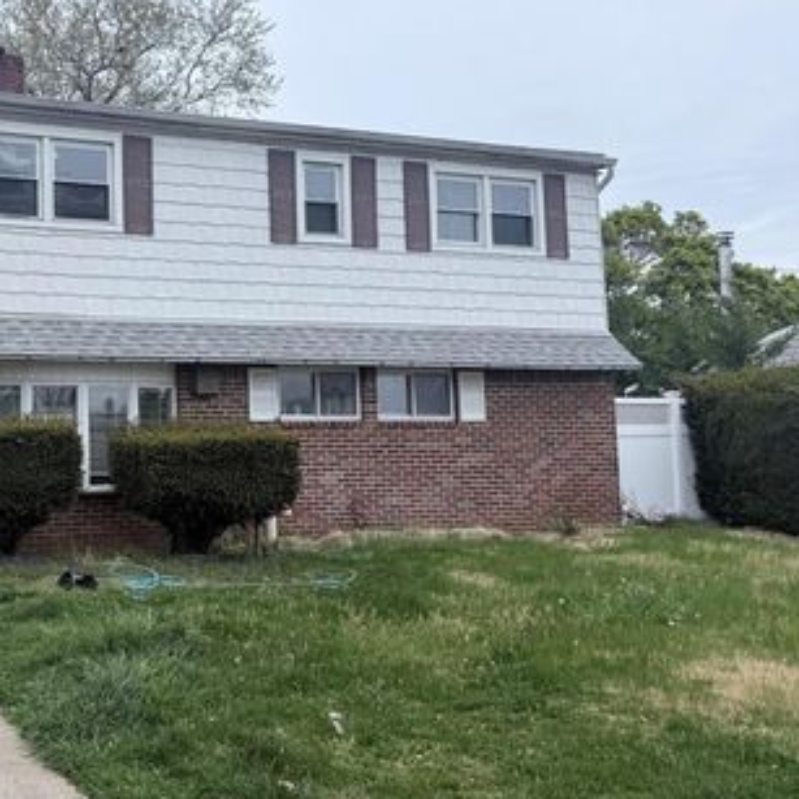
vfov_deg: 40.9
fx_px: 1071
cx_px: 102
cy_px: 363
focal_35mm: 41
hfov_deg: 38.5
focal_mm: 6.76
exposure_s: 1/3584
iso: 80
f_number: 1.78
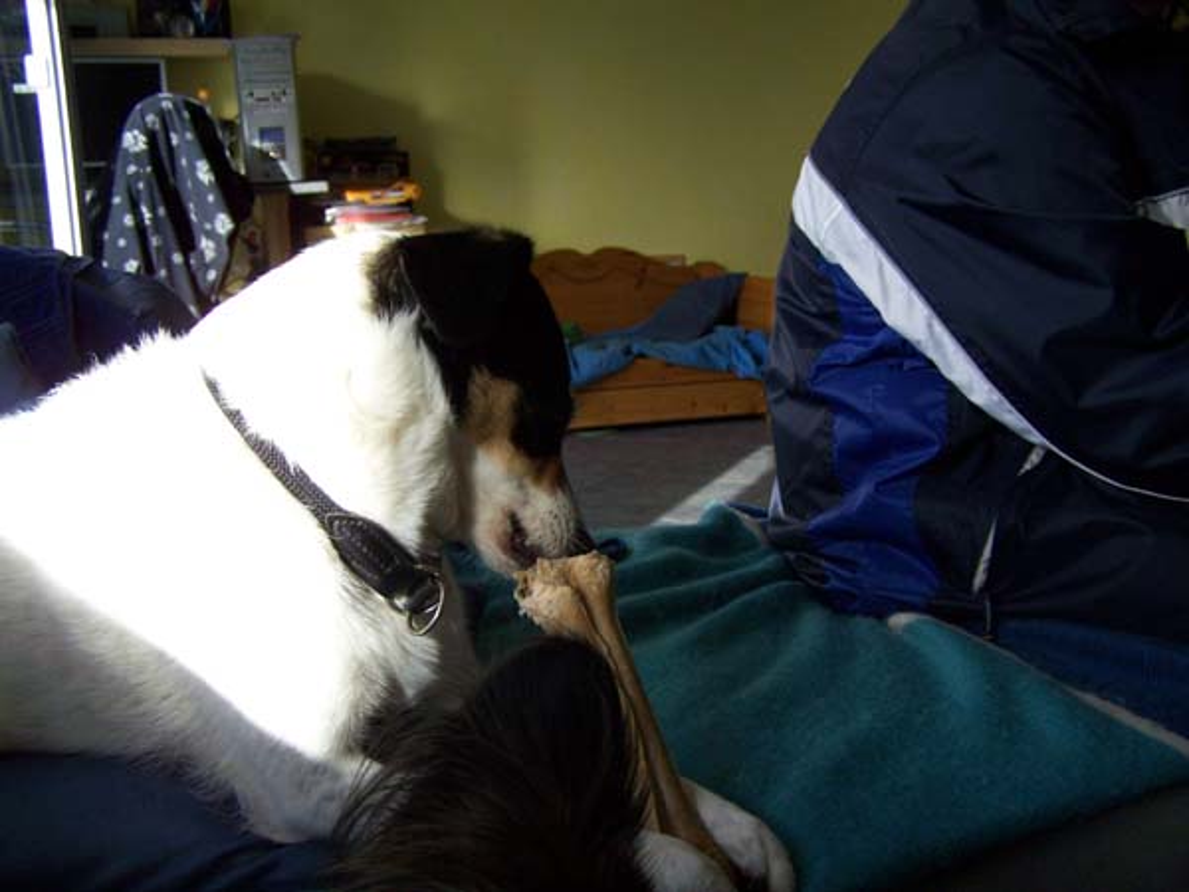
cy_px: 446
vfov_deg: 37.7
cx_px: 594
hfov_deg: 49.0
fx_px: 1305
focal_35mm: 38
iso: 160
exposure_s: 1/320
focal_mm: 6.3
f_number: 2.8
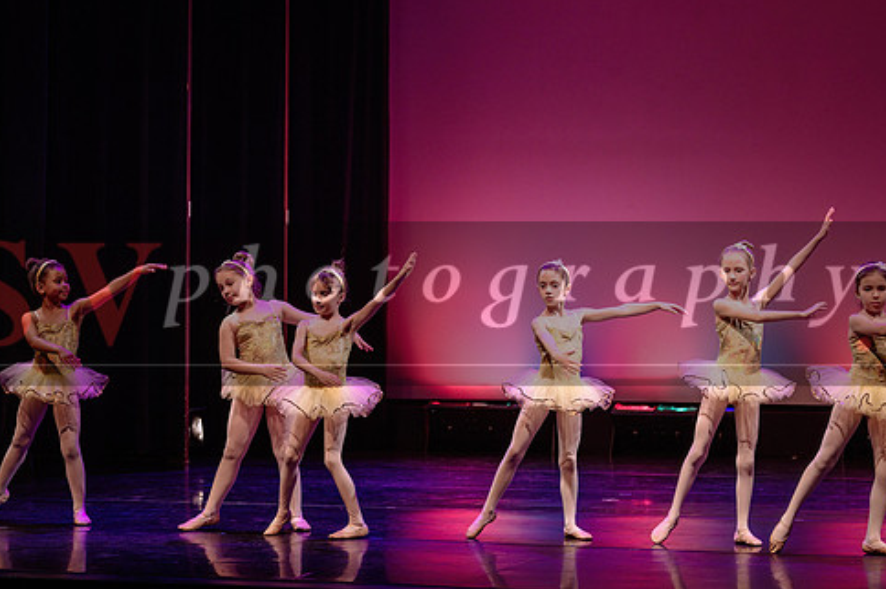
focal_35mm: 108
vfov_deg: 12.7
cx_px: 508
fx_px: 2656
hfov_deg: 18.9
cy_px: 269
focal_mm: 86
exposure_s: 1/250
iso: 1600
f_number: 2.8
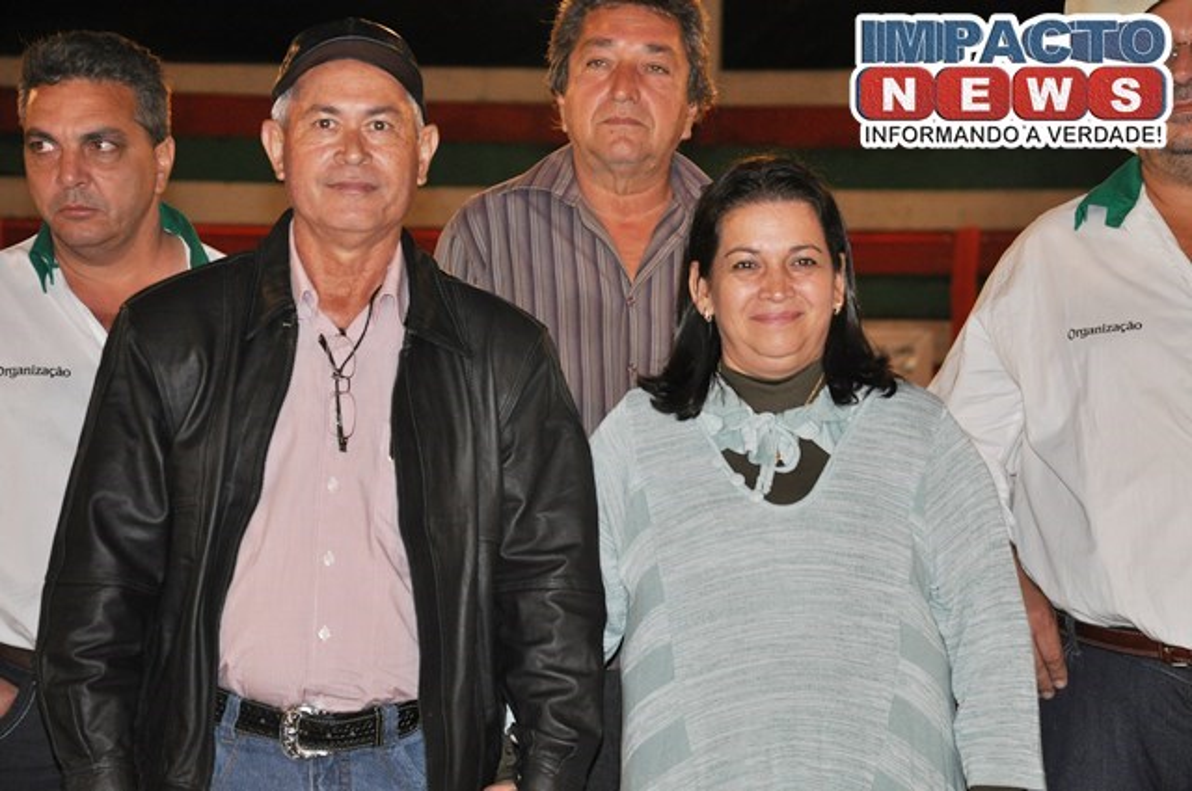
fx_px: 3720
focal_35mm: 112
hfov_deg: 18.2
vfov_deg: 12.1
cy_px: 396
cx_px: 596
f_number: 5.3
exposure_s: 1/60
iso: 800
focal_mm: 75
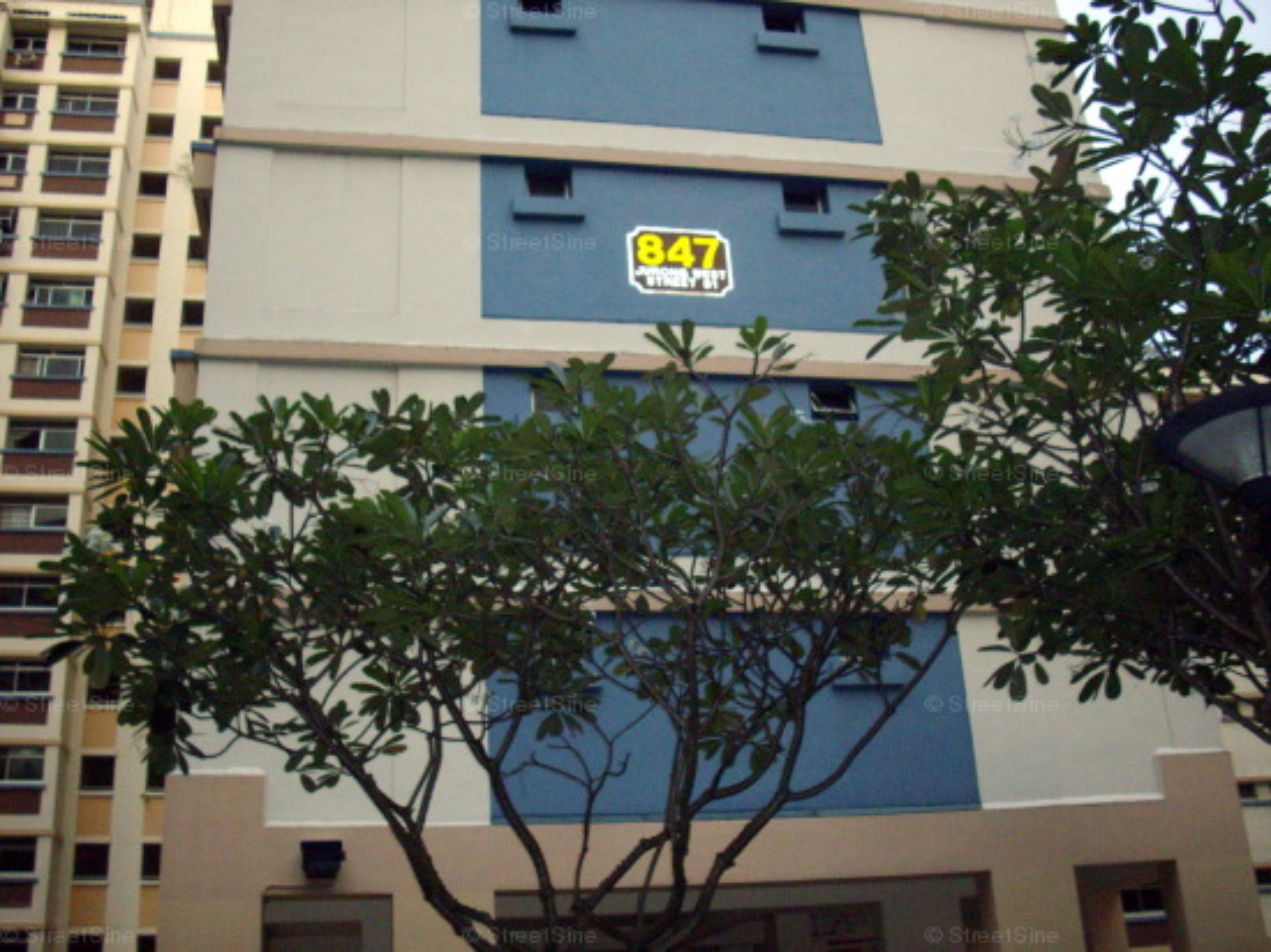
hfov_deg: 50.2
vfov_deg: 38.6
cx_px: 636
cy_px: 476
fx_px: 1358
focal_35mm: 37
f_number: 2.8
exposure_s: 1/50
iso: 369
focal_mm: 6.2
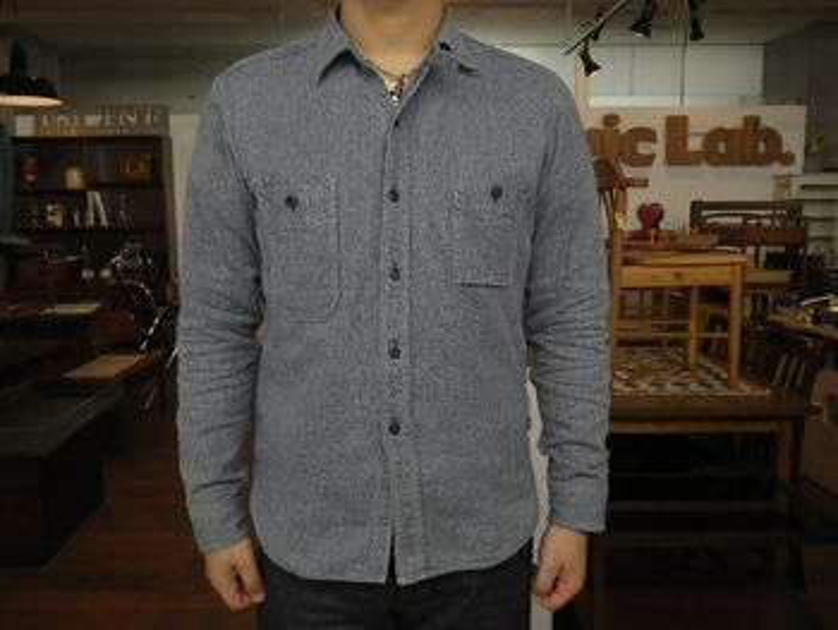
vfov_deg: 41.8
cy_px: 315
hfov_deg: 53.9
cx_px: 419
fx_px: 824
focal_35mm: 34
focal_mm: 6.1
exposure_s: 1/50
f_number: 3.8
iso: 320
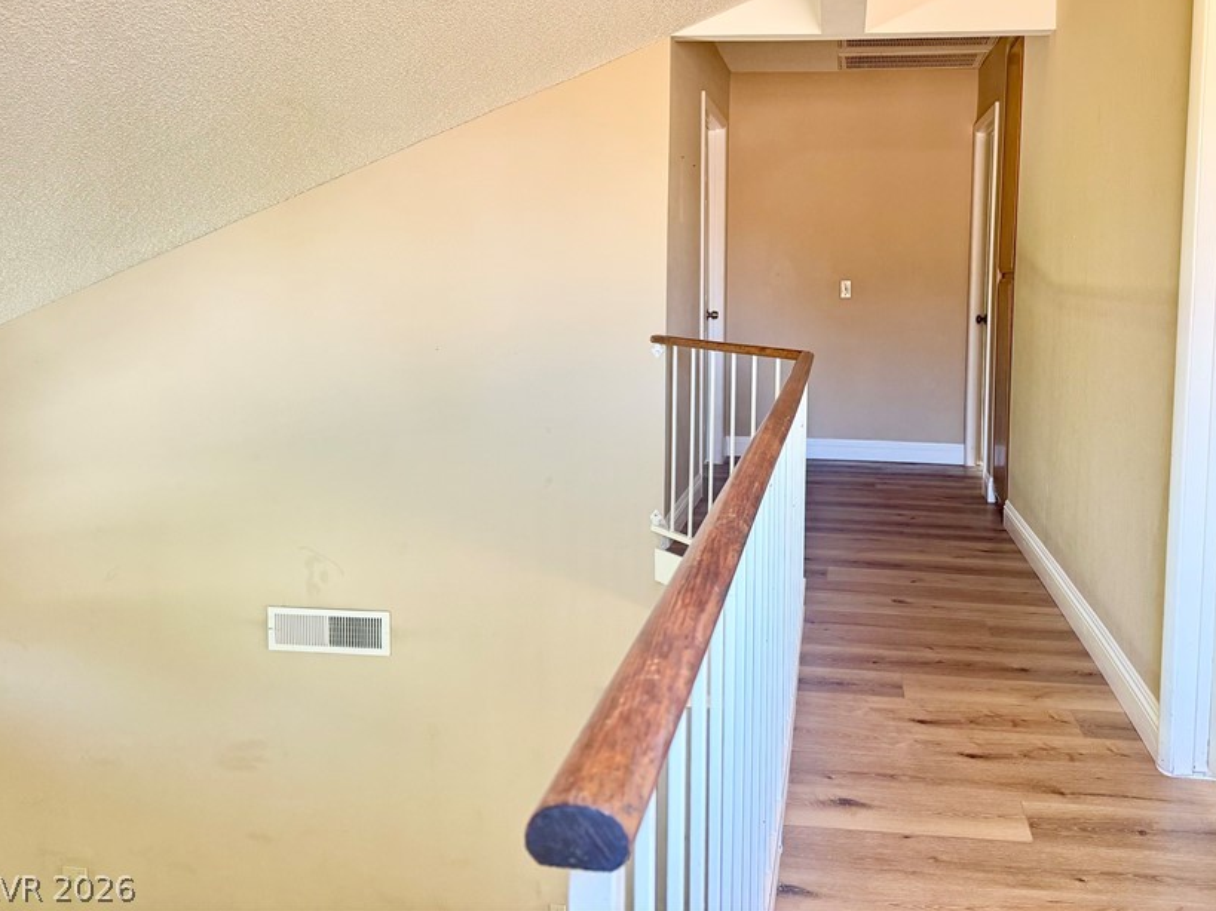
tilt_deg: -4.6
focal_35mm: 30
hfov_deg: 59.5
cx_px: 732
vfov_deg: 46.4
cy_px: 343
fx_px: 1054
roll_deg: -1.0
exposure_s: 1/60
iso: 320
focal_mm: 6.76
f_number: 1.78
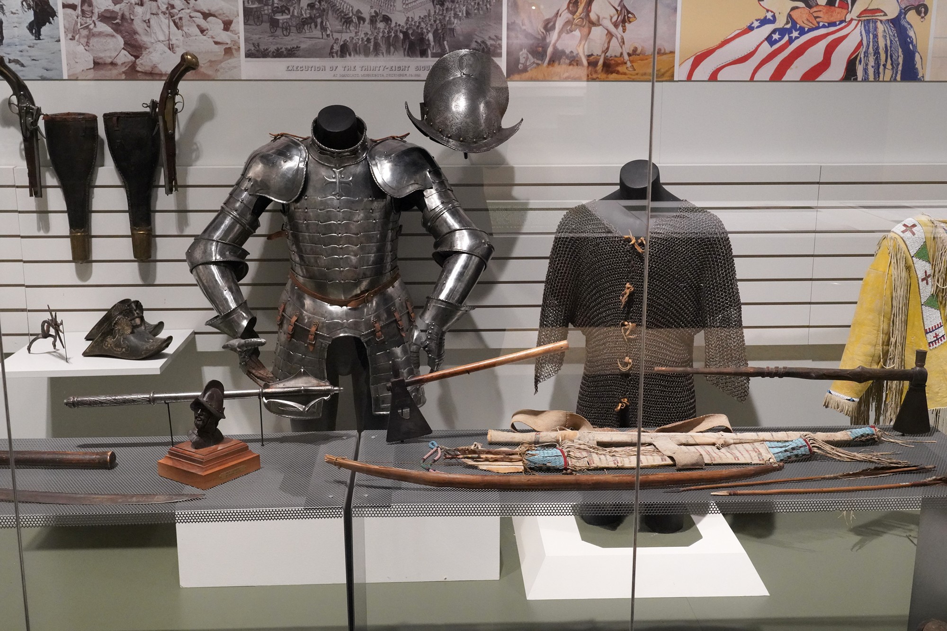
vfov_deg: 31.2
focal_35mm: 43
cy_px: 316
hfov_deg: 45.4
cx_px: 474
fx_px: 1131
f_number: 9
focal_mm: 43
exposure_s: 1/100
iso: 8000
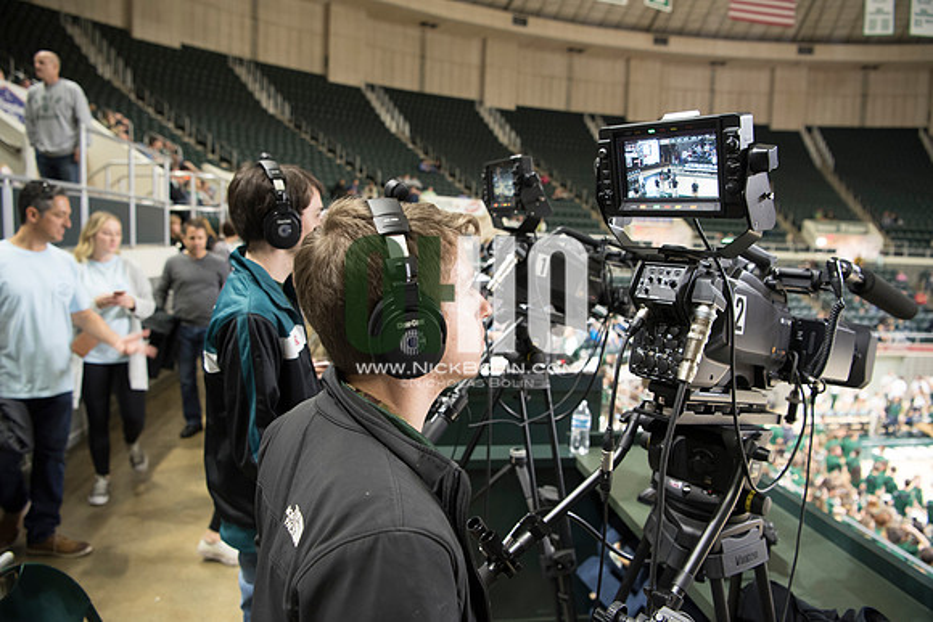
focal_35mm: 24
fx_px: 622
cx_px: 466
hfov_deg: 73.7
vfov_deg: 53.2
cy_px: 311
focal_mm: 24
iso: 2000
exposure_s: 1/50
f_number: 3.5
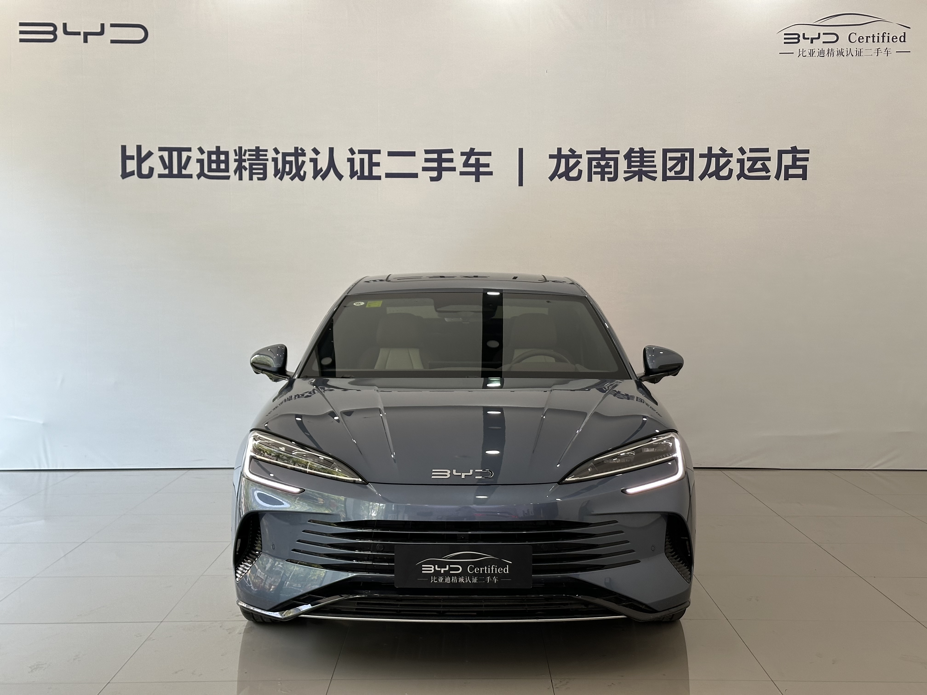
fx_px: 1285
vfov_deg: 30.3
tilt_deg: -3.0
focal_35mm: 48
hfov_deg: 39.7
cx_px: 464
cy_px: 348
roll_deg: +0.5
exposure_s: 1/173
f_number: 1.78
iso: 64
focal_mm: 6.86
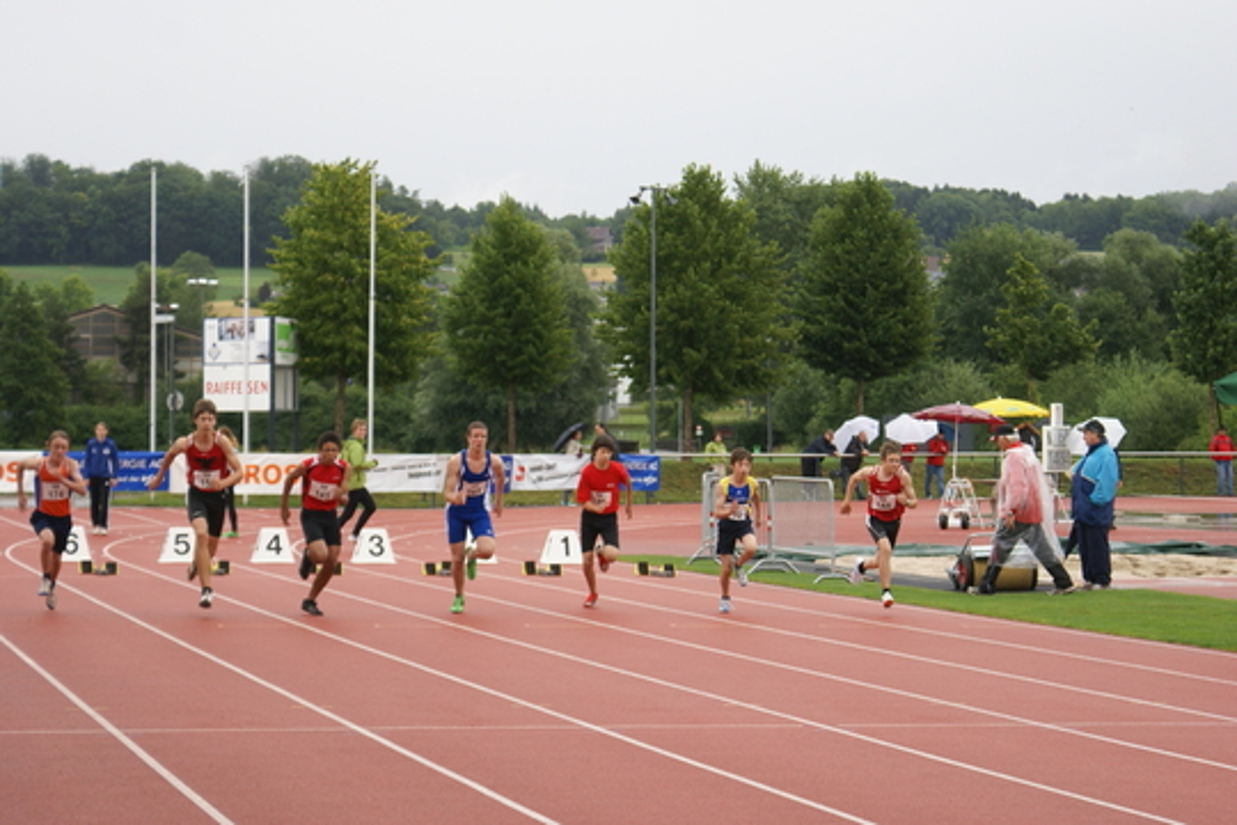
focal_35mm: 105
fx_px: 3608
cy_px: 412
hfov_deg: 19.5
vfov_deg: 13.0
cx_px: 618
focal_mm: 70
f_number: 5.6
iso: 160
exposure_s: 1/250
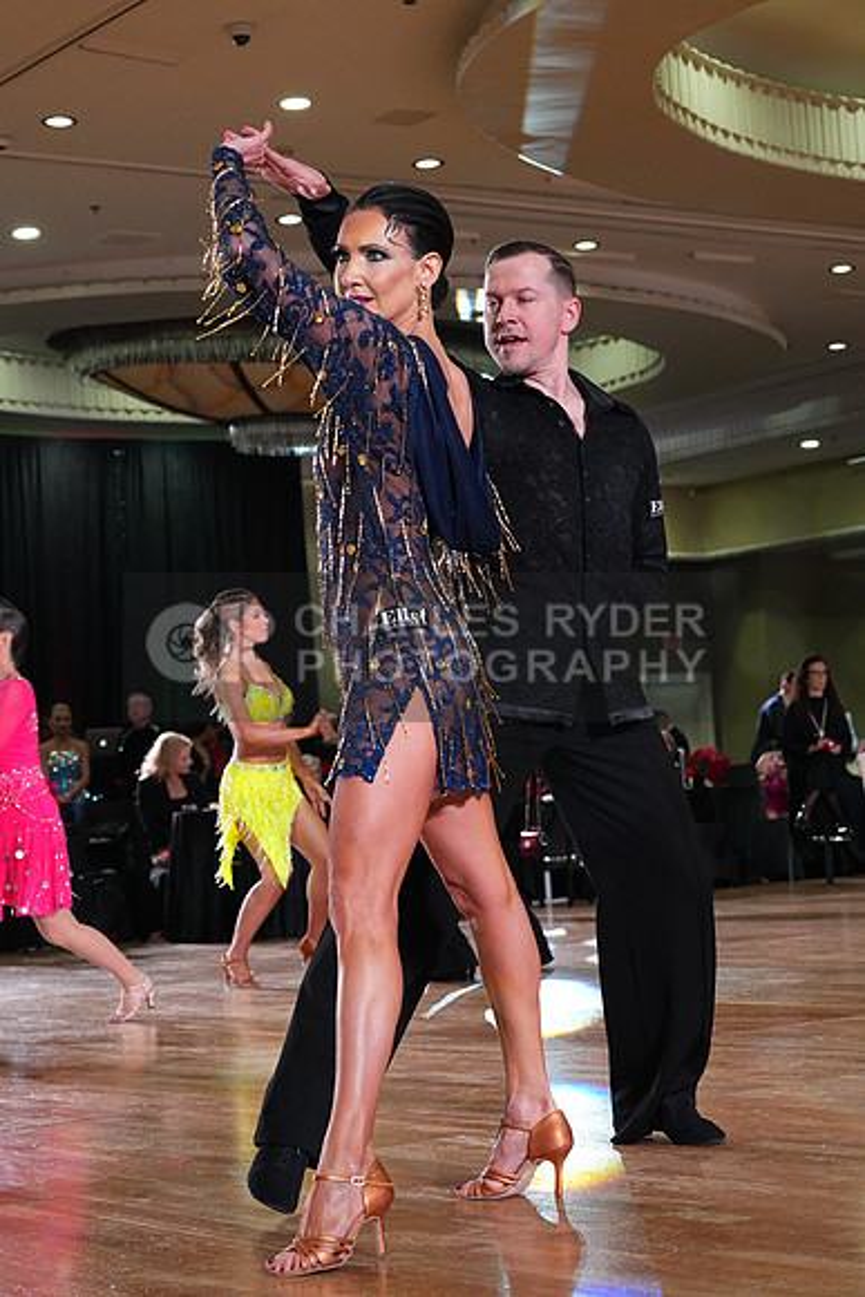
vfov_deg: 28.8
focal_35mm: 70
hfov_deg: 19.5
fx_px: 2521
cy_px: 648
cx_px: 432
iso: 6400
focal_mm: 70
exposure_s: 1/400
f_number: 6.3
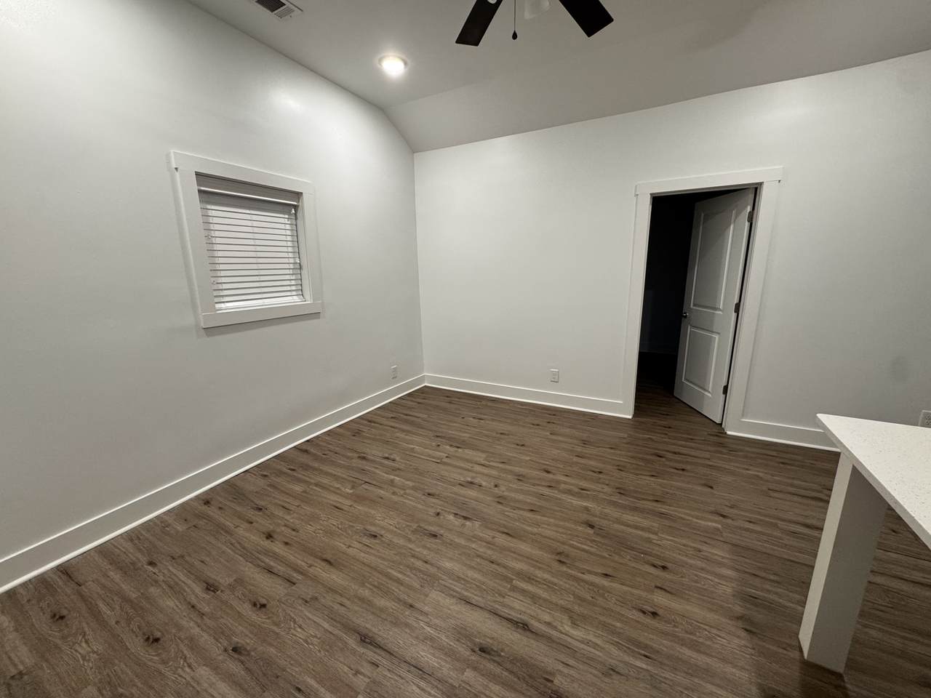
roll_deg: +1.1
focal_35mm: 14
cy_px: 349
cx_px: 466
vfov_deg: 85.7
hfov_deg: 102.1
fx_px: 377
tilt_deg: -12.9
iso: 200
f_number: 2.2
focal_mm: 2.22
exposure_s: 1/60
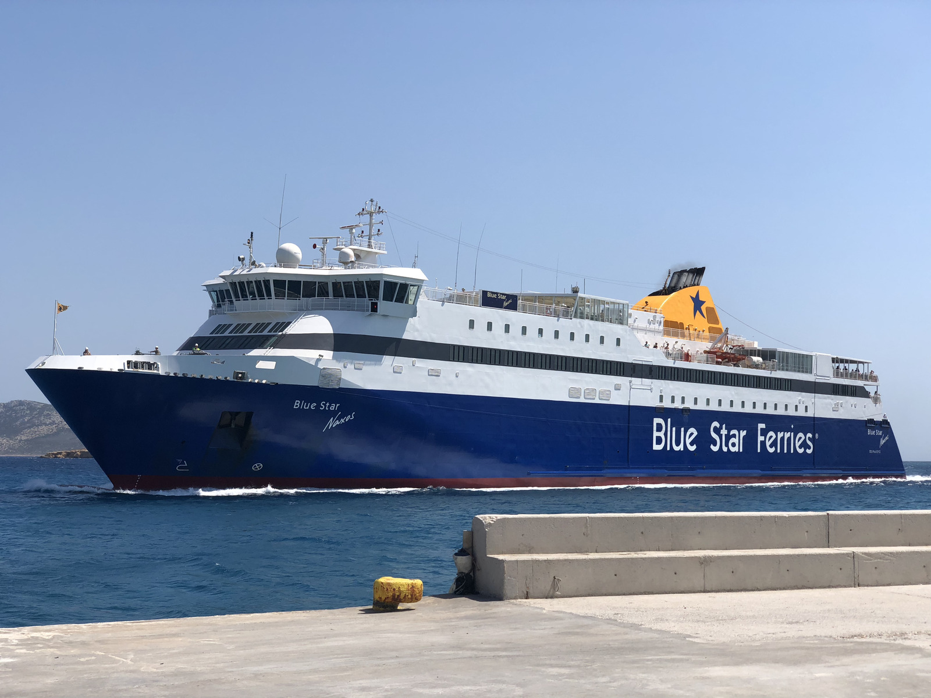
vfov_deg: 28.0
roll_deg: +0.2
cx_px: 466
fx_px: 1399
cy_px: 349
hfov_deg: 36.8
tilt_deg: +4.3
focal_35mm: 52
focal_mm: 6
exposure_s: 1/1656
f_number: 2.4
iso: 16
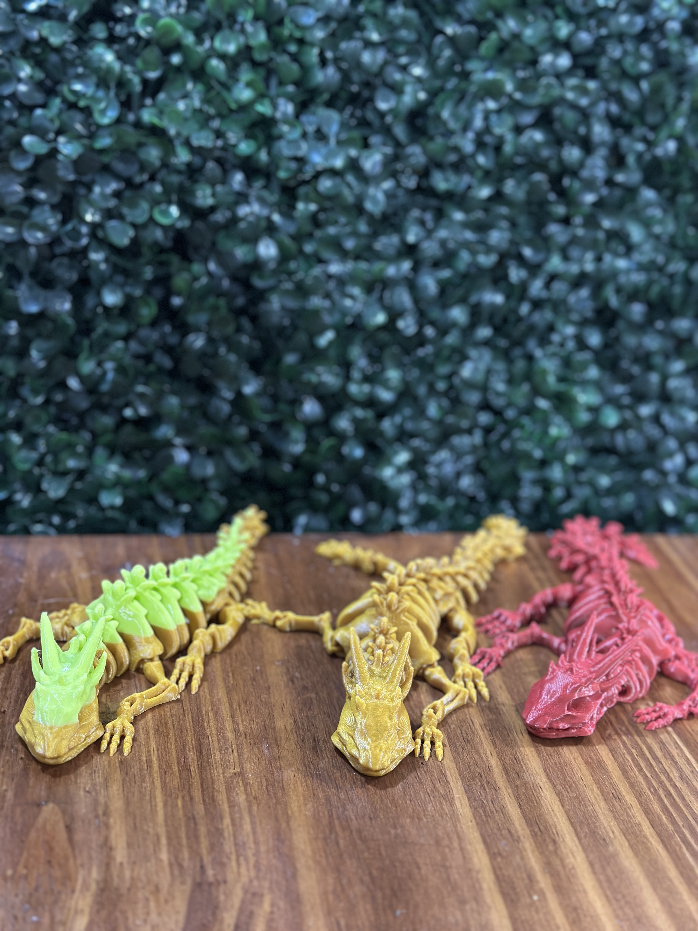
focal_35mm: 48
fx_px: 1291
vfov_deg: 39.7
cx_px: 349
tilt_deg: -24.0
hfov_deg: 30.3
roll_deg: -6.5
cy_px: 466
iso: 400
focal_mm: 6.86
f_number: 1.78
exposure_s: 1/33
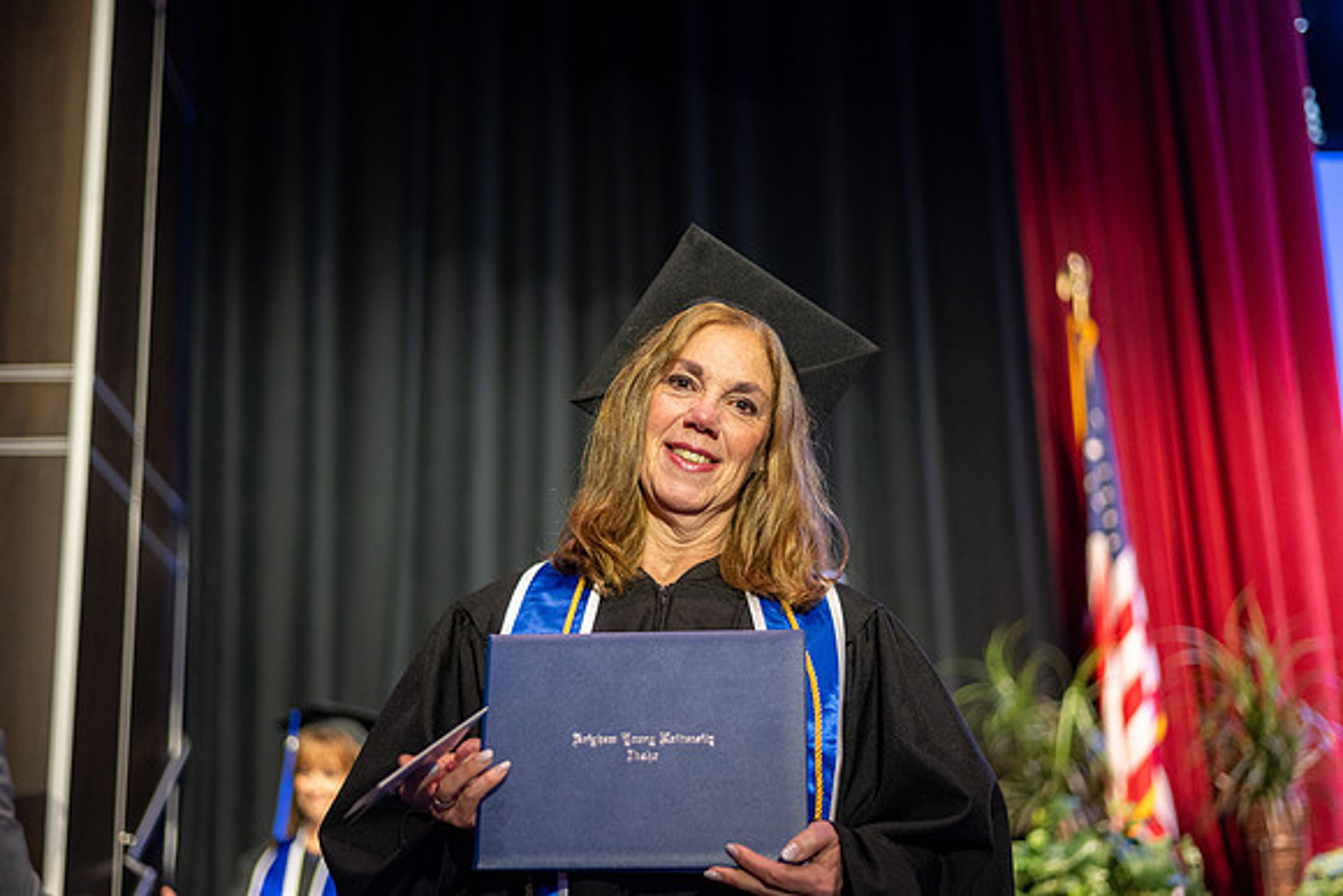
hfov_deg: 39.6
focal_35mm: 50
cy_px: 448
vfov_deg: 27.0
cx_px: 672
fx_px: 1866
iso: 1600
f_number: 1.8
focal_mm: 50
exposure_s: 1/160
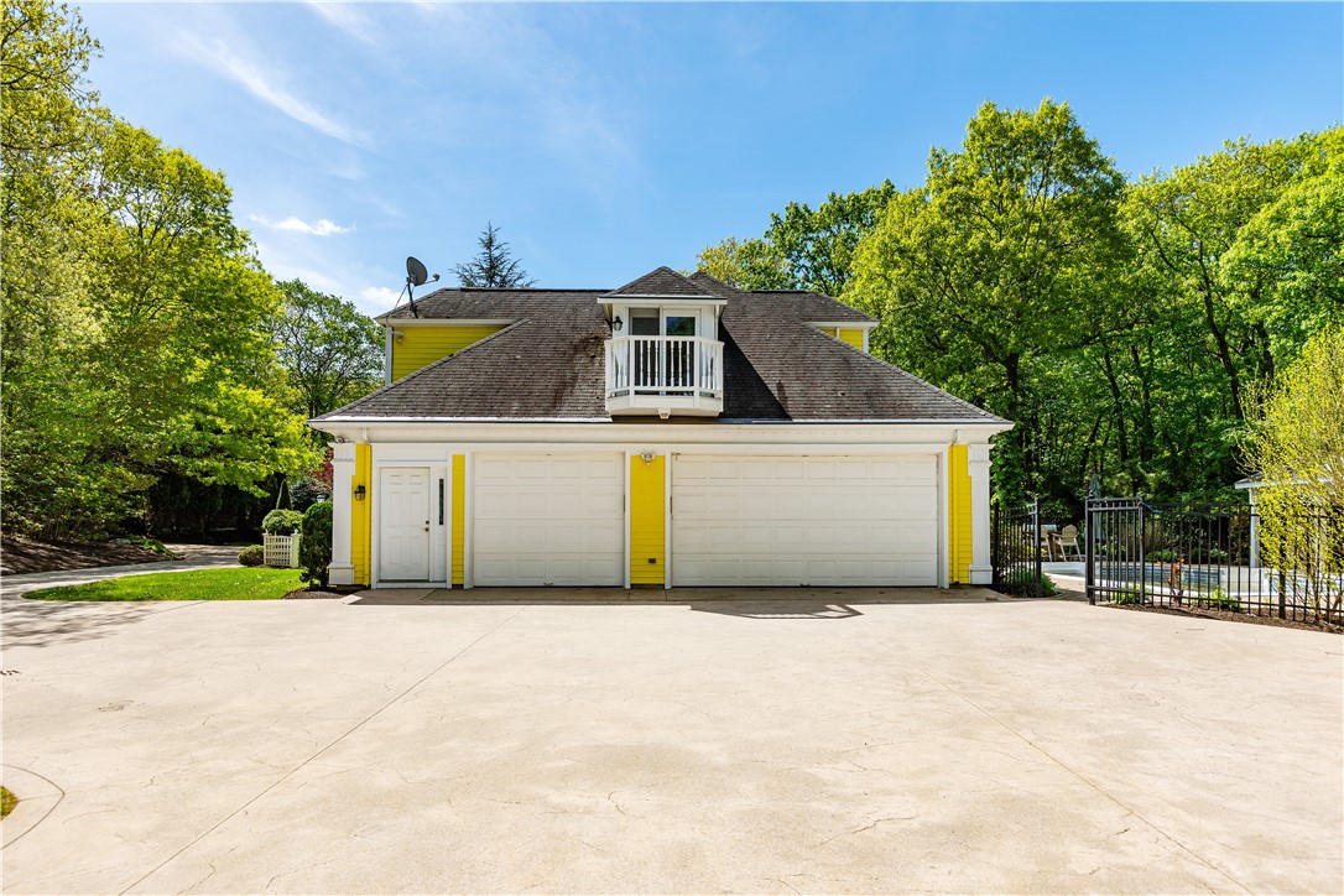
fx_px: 821
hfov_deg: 78.6
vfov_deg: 57.2
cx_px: 672
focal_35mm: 22
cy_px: 448
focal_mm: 22
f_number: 6.3
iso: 100
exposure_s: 1/250
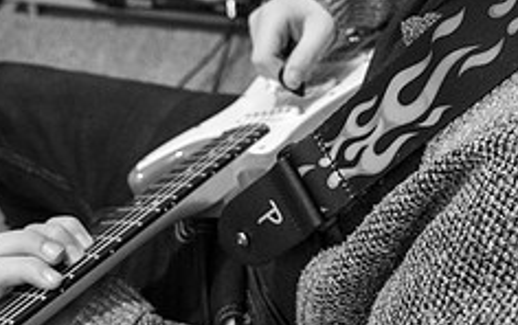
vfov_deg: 21.2
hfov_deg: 33.9
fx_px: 848
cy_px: 24
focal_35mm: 60
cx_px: 307
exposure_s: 1/40
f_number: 4
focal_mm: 24
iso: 2500
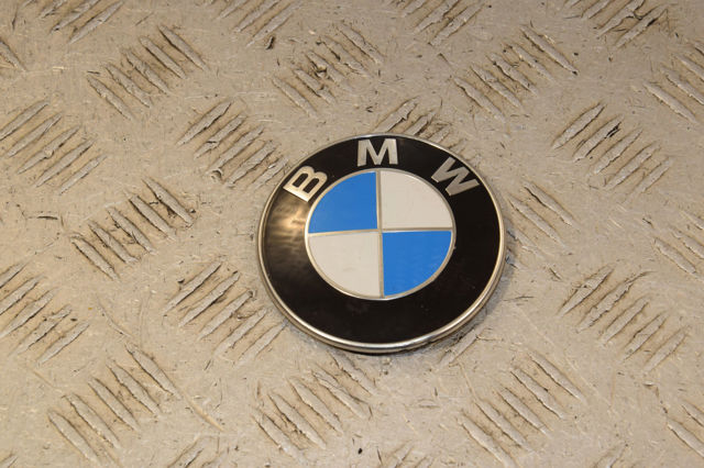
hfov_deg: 21.9
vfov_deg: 14.7
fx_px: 1818
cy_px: 234
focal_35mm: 93
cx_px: 352
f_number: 10
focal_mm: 62
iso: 800
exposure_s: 1/200
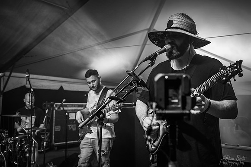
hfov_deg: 45.4
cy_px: 84
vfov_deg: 31.2
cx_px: 126
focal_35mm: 43
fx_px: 300
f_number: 4.5
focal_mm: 43
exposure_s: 1/50
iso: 1600
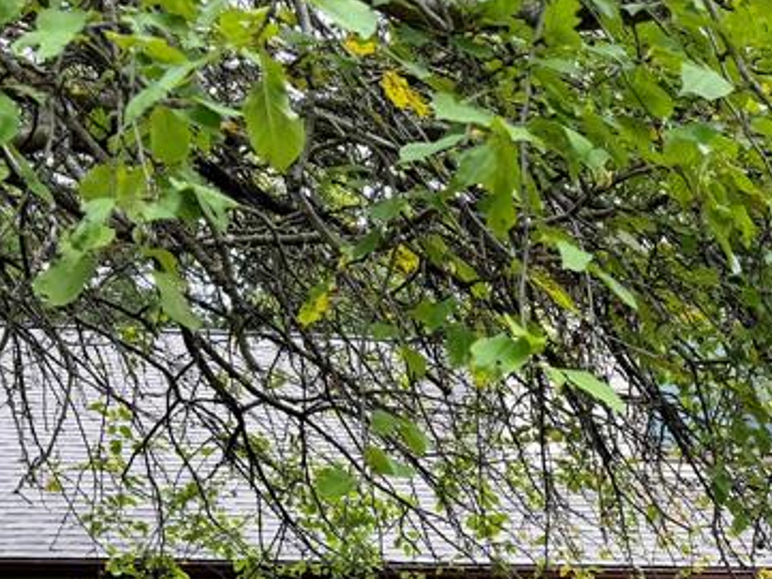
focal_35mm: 68
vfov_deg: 20.5
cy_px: 662
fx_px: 1517
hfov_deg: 27.8
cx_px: 648
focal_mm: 6.76
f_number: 1.78
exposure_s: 1/200
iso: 80
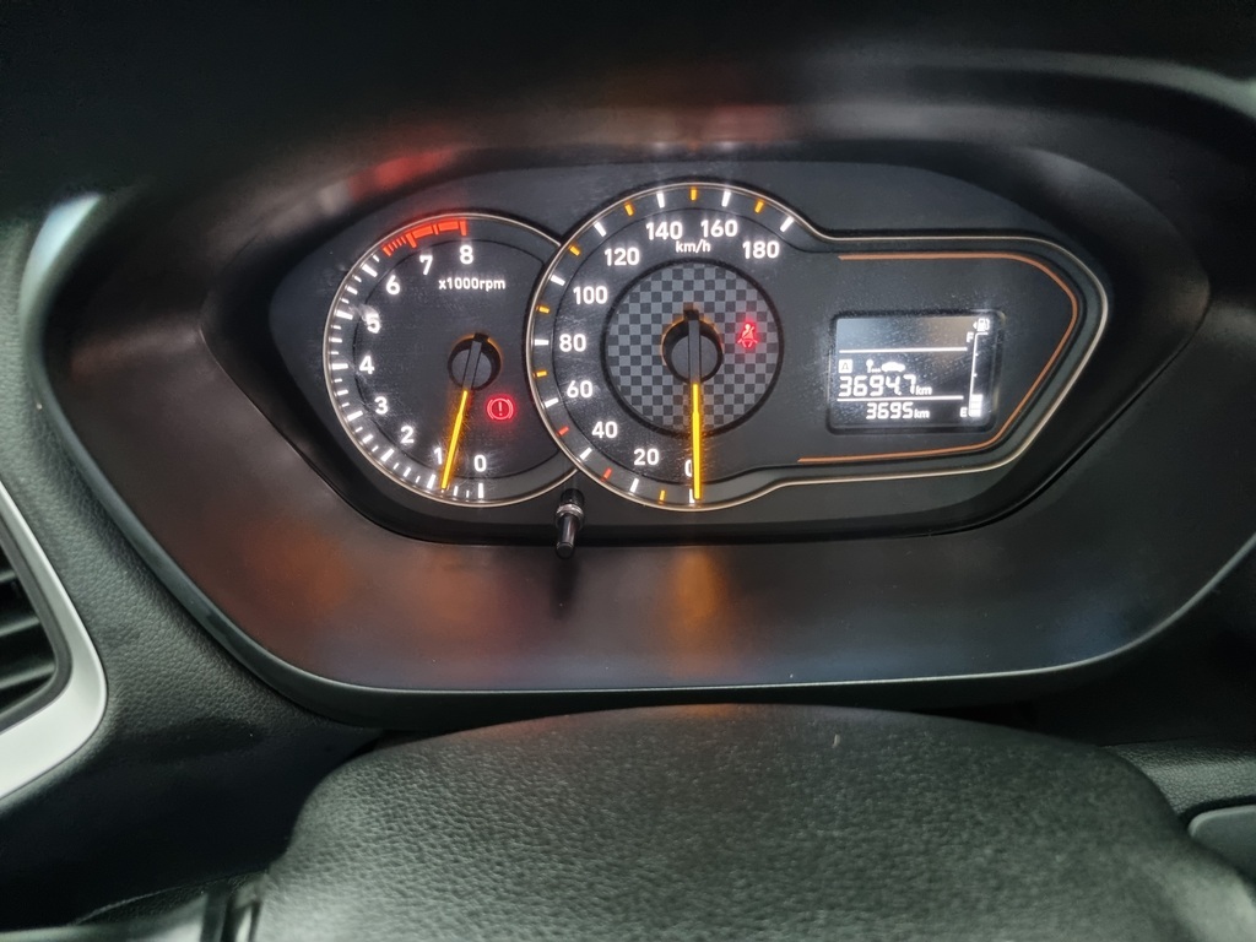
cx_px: 628
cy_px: 471
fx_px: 943
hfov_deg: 67.3
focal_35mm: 26
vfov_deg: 53.1
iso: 800
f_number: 1.8
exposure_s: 1/25
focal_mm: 5.4
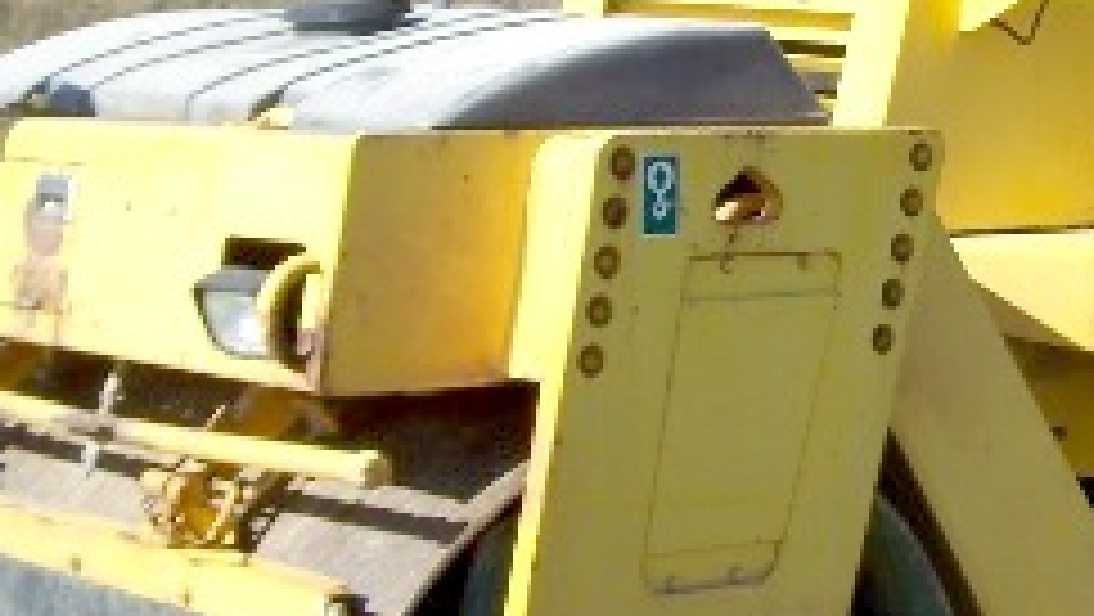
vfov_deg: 11.4
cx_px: 963
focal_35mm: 106
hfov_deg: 19.8
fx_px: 3077
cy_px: 247
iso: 64
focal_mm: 7.8
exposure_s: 1/800
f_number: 2.8
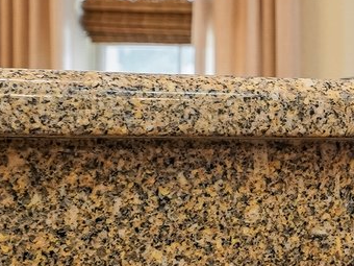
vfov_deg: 10.7
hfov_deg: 10.5
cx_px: 1029
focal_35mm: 139
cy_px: 114
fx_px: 1421
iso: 400
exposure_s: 1/15
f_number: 8
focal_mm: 24
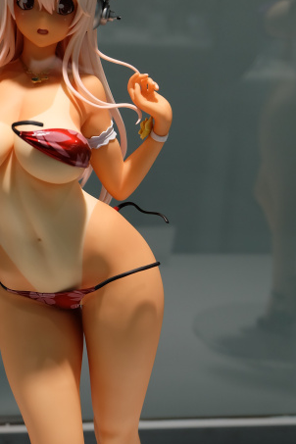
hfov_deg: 16.4
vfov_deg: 24.4
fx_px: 1024
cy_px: 284
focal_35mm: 83
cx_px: 65
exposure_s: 1/150
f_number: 5
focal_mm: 31
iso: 400
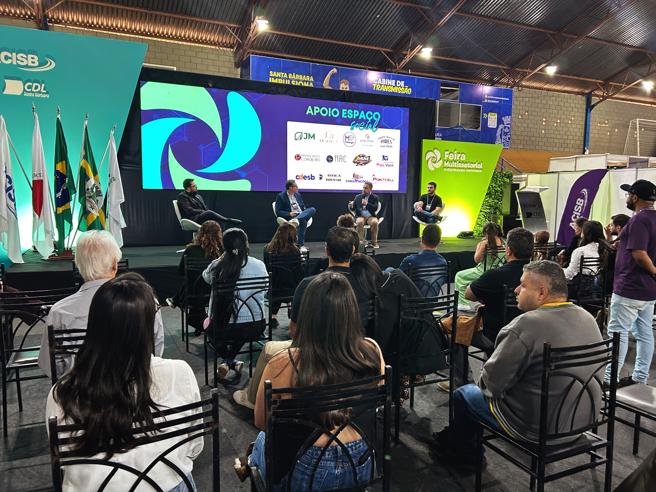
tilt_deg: -5.2
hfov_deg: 67.3
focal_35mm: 26
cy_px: 246
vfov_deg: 53.1
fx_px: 493
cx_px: 328
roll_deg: -1.4
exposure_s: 1/58
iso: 250
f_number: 1.5
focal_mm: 5.7
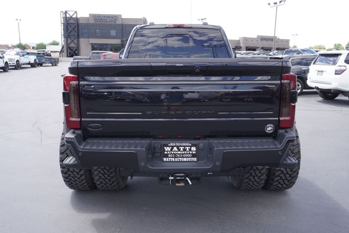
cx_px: 174
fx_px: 306
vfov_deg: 41.8
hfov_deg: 59.4
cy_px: 116
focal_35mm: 32
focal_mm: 21
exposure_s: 1/100
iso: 100
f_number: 5.6
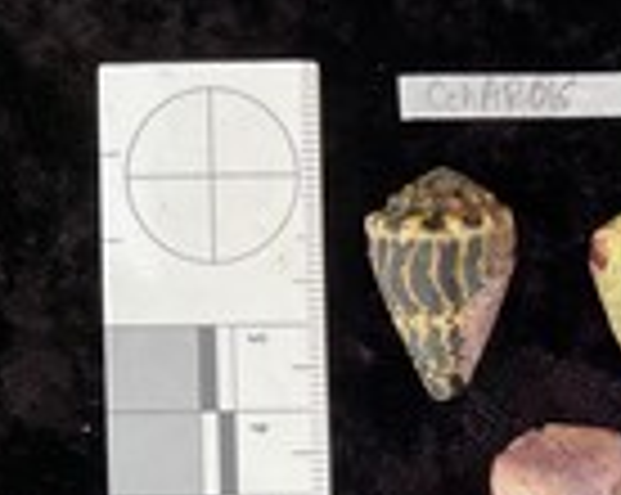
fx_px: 1321
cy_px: 506
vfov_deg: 20.5
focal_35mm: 72
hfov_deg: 23.9
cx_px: 756
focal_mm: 3
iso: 50
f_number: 1.8
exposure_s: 1/60
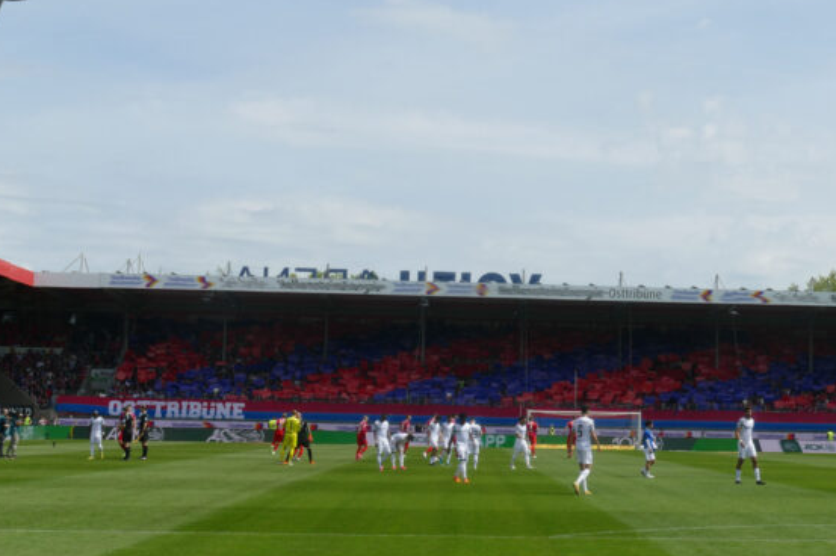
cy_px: 238
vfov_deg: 20.0
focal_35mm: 68
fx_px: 1578
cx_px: 573
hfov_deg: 29.4
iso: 160
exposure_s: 1/1300
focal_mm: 17
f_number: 3.3
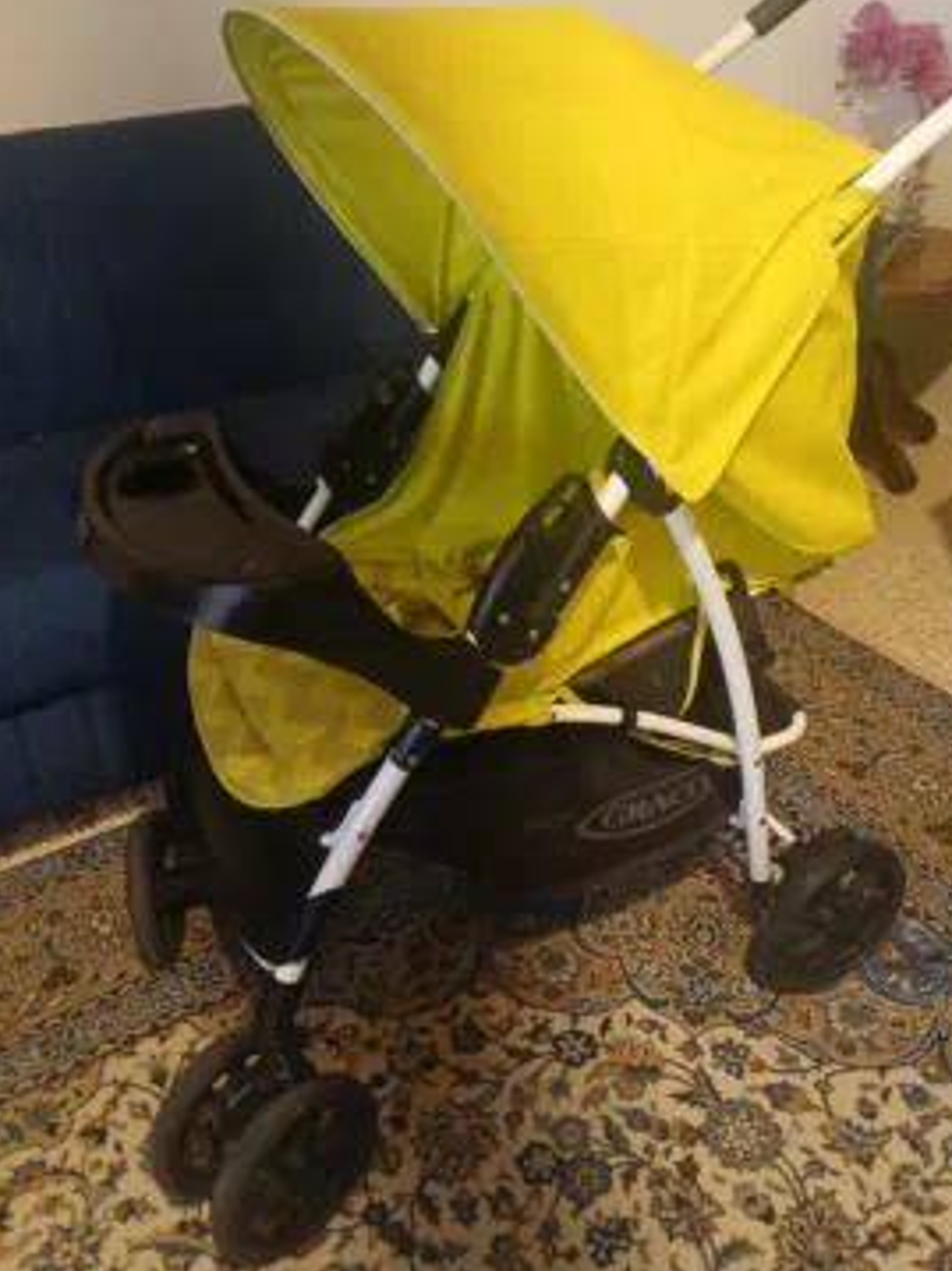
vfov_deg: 61.6
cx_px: 517
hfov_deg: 48.2
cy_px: 574
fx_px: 1064
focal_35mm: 29
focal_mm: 3.98
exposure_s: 1/25
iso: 400
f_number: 1.8
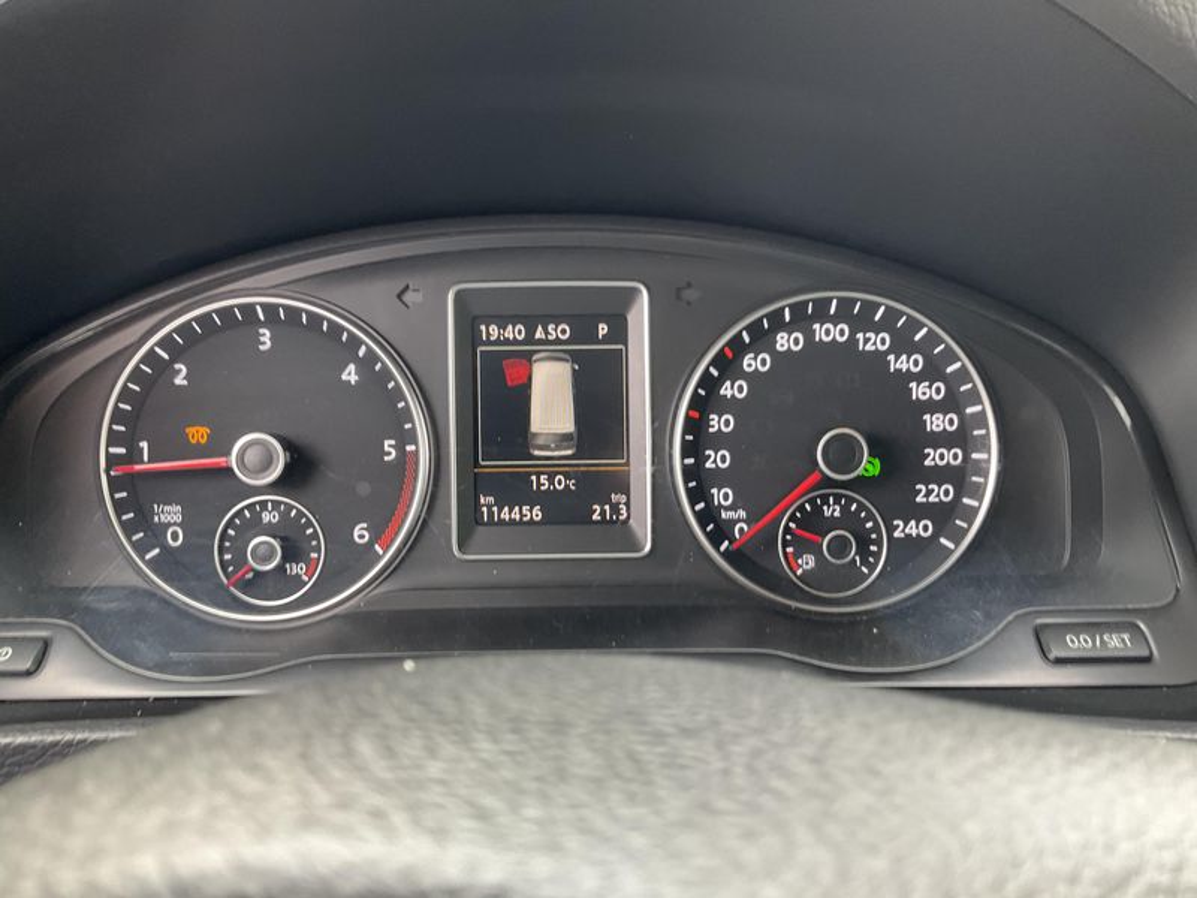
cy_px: 449
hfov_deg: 61.7
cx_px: 598
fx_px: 1003
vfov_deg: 48.2
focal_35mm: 29
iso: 64
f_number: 1.8
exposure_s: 1/82
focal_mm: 3
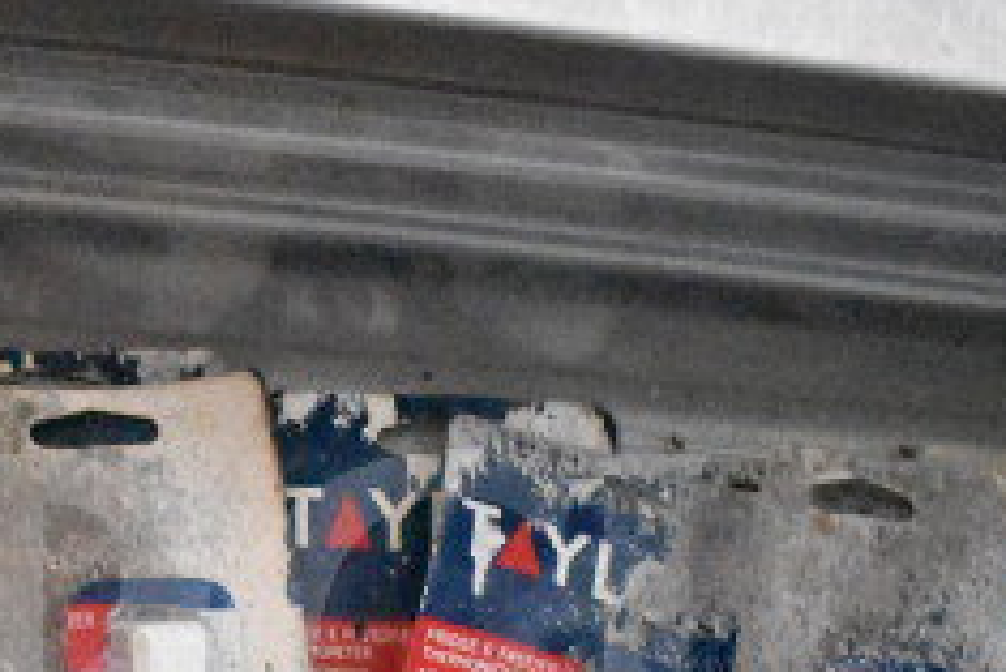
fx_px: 1957
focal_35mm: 70
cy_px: 794
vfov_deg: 18.5
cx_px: 321
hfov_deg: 28.6
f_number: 3.5
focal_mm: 18
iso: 25600
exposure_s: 1/15
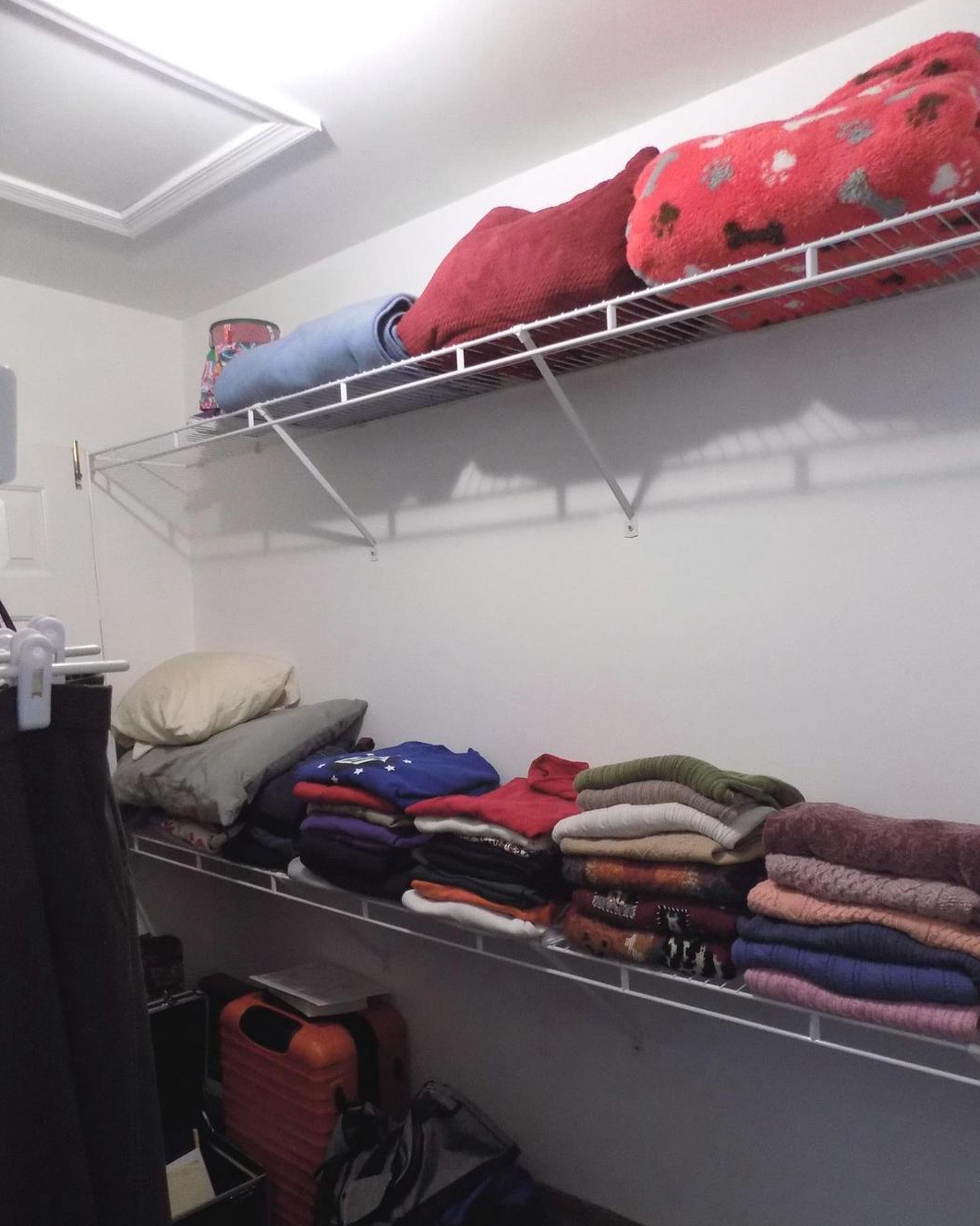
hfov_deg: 54.9
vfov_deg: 65.7
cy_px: 701
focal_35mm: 26
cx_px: 506
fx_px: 943
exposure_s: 1/30
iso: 400
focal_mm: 4
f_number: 3.1
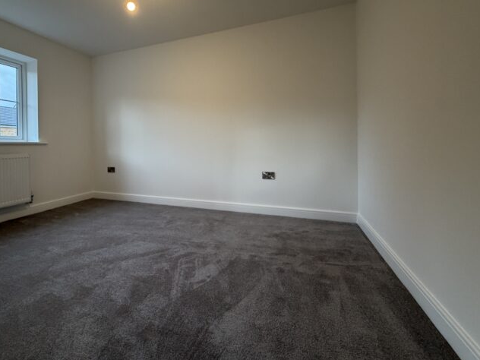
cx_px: 204
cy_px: 146
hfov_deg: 90.4
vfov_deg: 74.0
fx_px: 236
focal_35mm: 17
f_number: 2.2
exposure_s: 1/100
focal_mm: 2.22
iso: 250
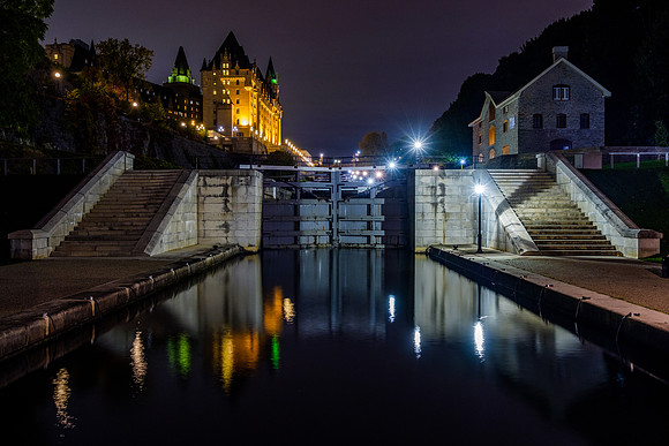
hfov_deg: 63.2
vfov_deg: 44.6
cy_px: 221
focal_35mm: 29
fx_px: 544
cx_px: 337
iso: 400
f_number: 5.6
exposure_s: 3.7
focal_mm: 19.1
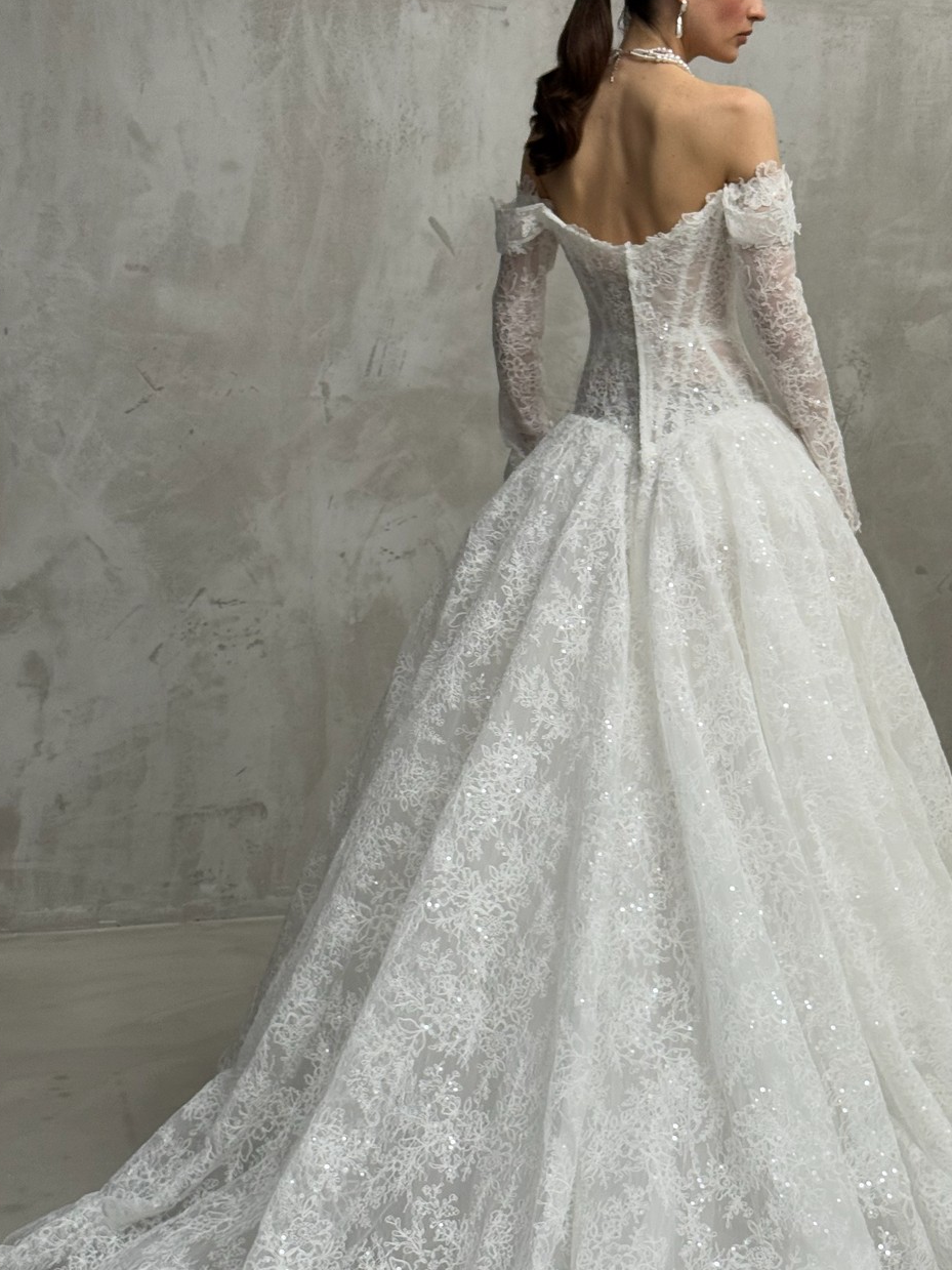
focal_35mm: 62
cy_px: 663
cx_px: 534
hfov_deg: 23.6
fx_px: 2274
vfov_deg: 31.2
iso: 100
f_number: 1.78
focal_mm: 6.76
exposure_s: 1/75
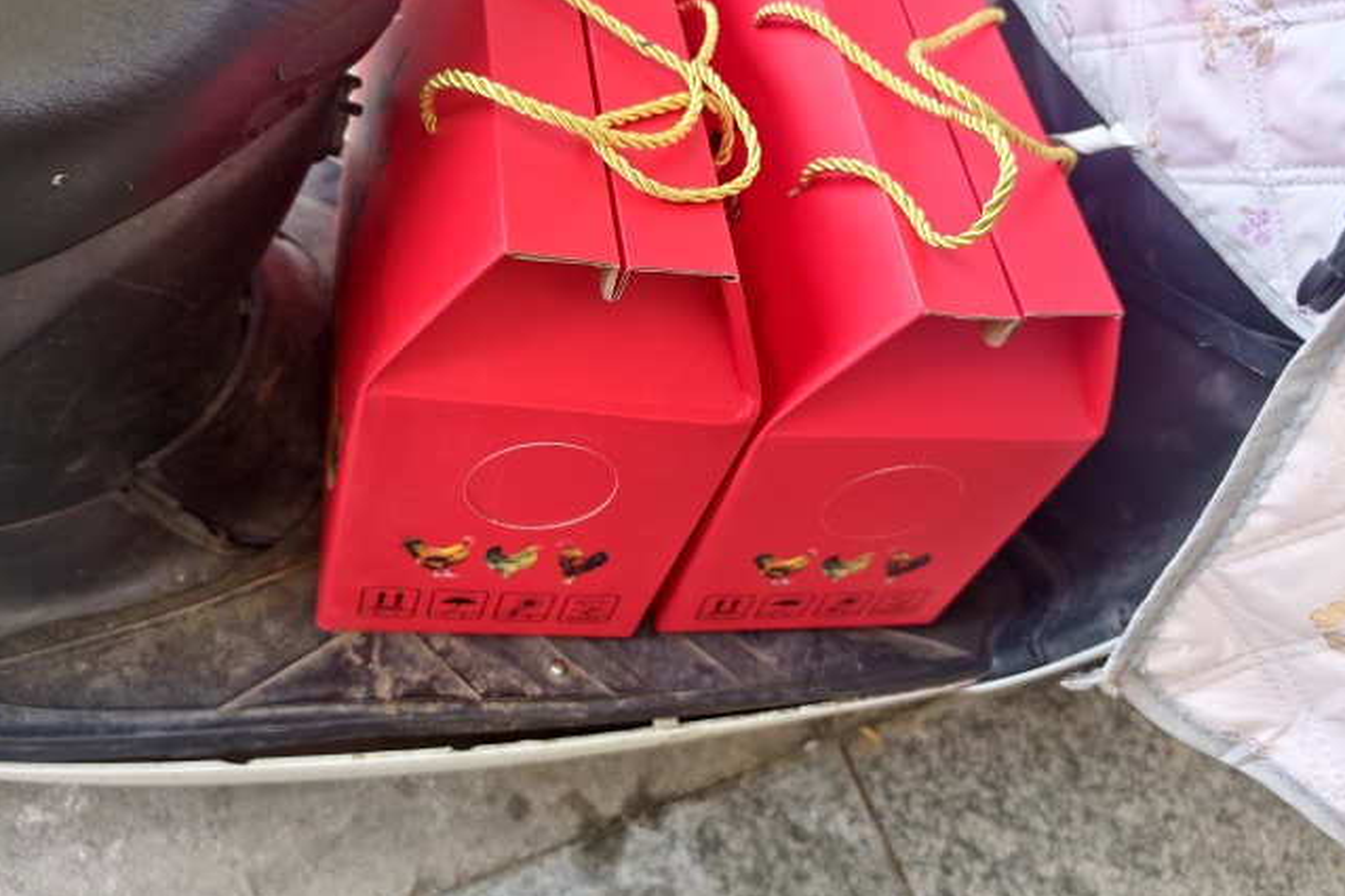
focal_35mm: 30
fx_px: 1120
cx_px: 622
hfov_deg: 61.9
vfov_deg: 43.5
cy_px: 409
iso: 110
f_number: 1.57
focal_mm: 5.6
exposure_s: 1/500
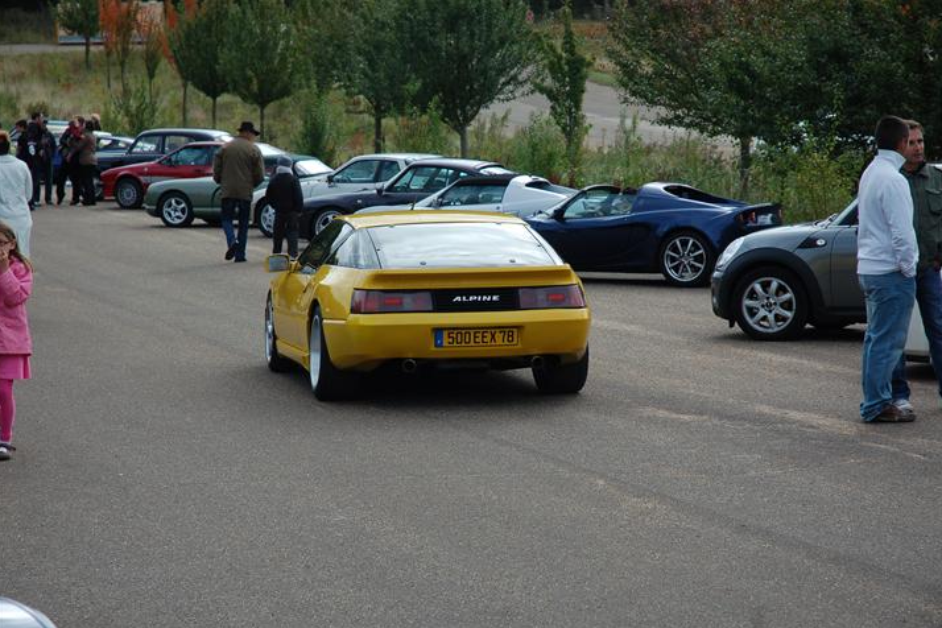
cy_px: 315
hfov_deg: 19.3
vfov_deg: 12.9
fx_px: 2773
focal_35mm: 106
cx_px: 470
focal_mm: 70
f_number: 5.6
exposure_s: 1/500
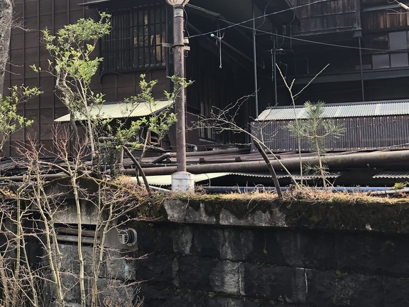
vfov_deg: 25.6
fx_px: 674
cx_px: 42
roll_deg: -0.1
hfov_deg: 32.2
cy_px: 117
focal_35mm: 57
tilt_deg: +6.6
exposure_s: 1/120
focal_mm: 3.99
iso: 25
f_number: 1.8
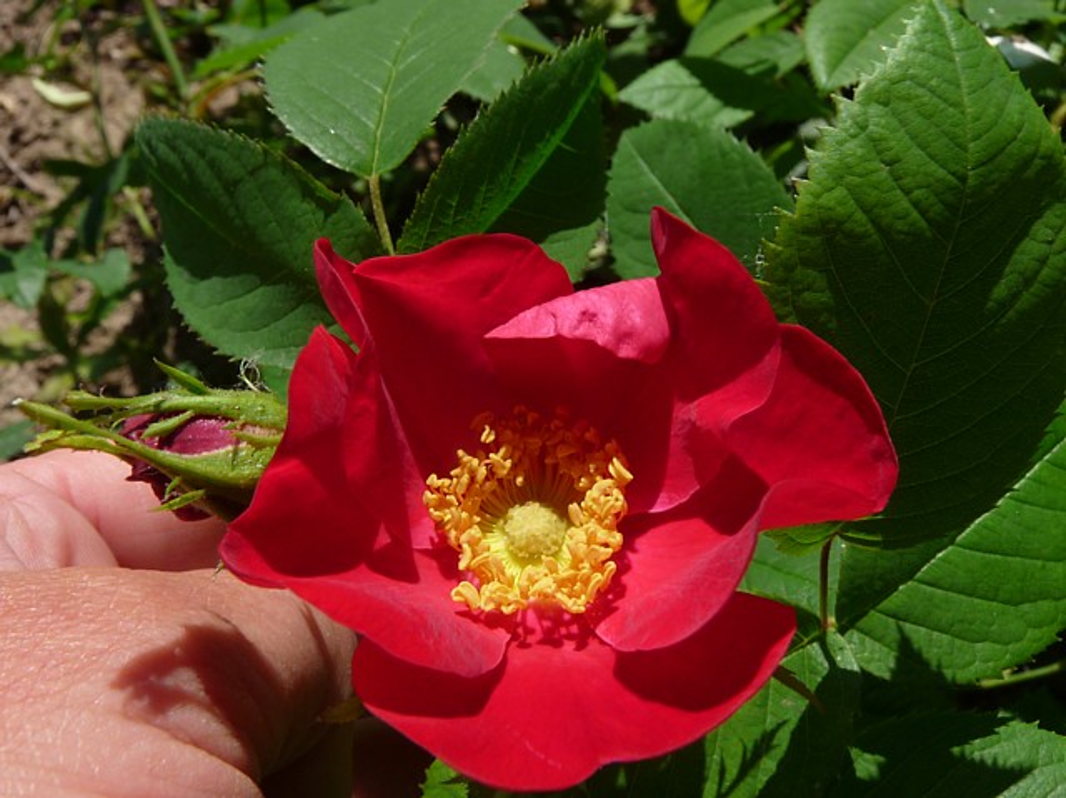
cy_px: 399
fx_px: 985
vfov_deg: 44.1
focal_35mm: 32
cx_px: 533
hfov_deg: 56.9
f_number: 5.6
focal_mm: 5.6
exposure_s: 1/400
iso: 100
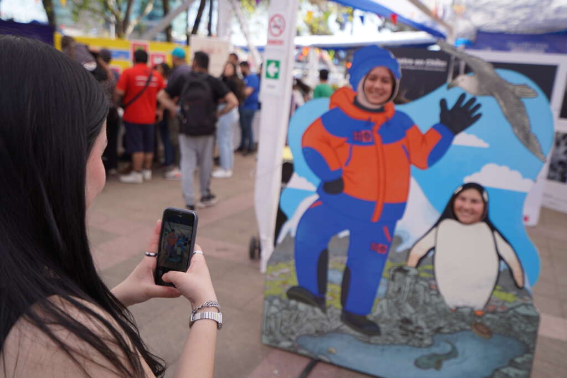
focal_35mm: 35
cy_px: 189
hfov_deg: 54.4
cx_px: 284
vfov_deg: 37.9
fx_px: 551
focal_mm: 35
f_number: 4.5
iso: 100
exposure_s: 1/250
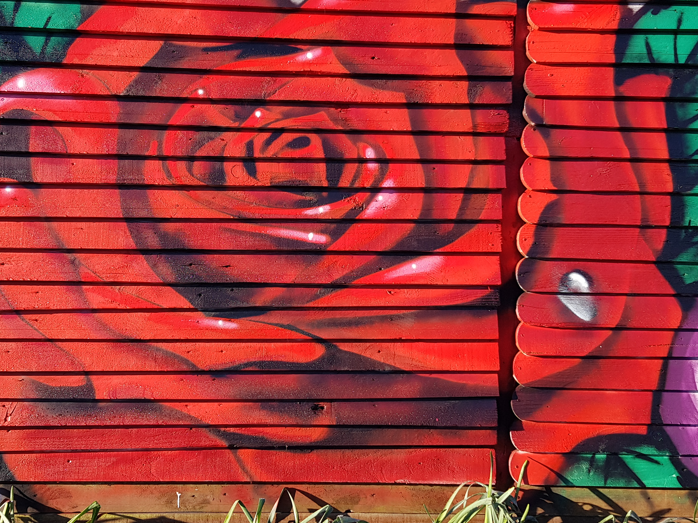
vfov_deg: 35.9
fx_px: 807
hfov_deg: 46.6
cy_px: 217
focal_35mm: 40
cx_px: 285
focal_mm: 4.3
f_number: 1.7
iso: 40
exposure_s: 1/554
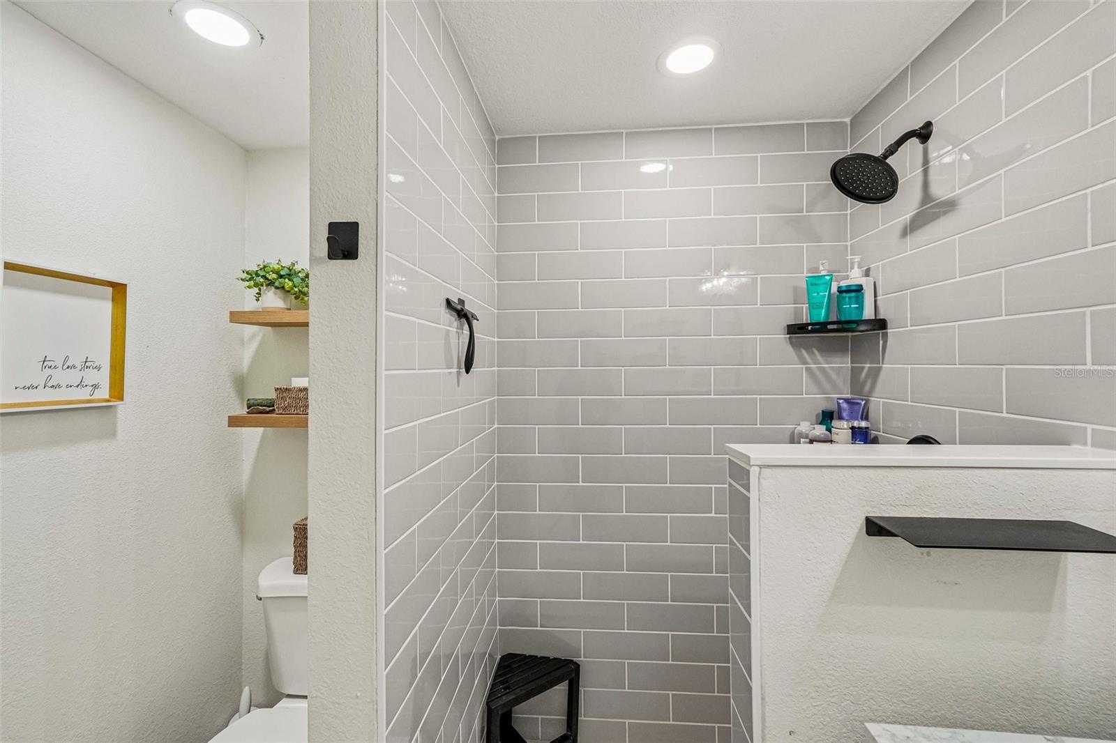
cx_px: 558
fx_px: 465
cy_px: 372
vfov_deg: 77.3
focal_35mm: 15
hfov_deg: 100.4
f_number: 8
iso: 500
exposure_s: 1/30
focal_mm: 10
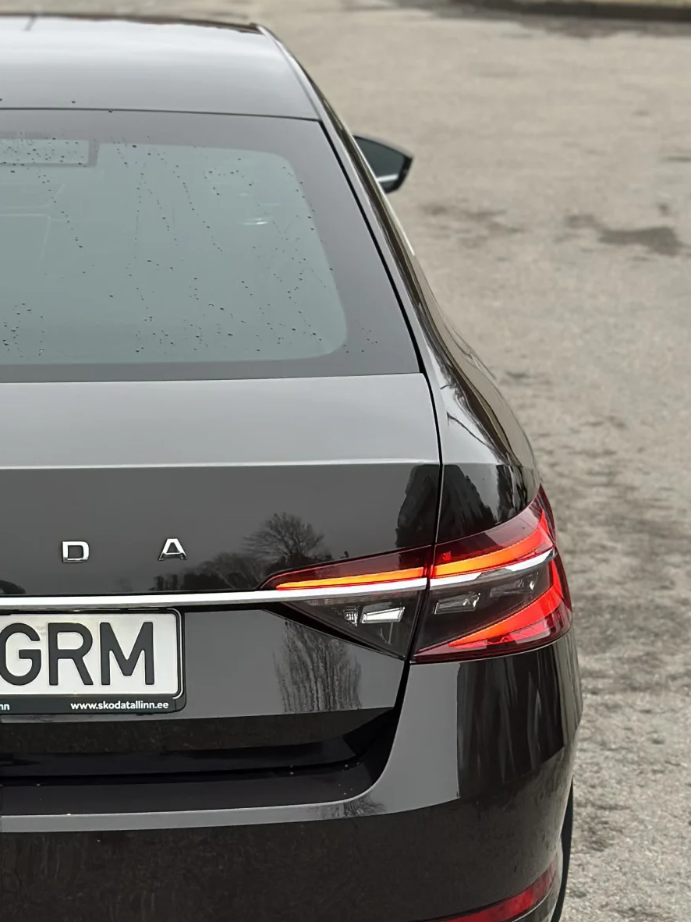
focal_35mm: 104
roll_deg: +0.9
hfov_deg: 14.0
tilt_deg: -8.2
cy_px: 310
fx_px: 2769
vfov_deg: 18.8
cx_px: -42
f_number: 1.78
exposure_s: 1/211
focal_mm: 6.86
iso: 80
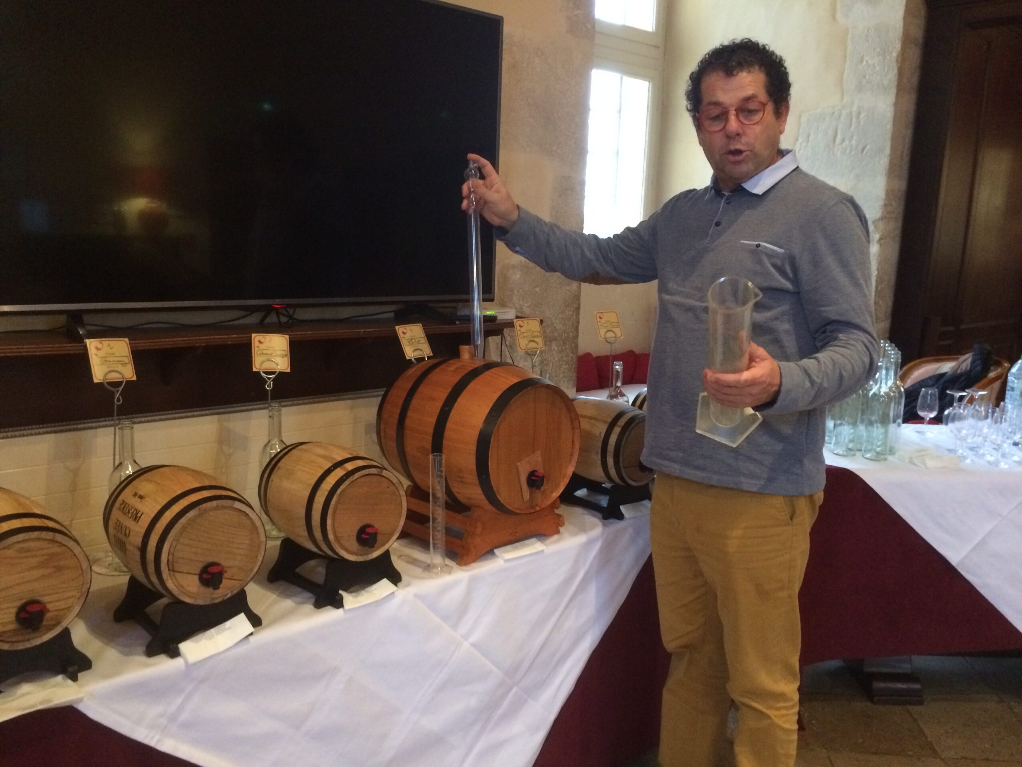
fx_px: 856
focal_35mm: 29
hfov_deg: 61.7
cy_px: 384
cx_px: 511
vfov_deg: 48.2
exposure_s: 1/17
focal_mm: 4.15
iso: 320
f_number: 2.2
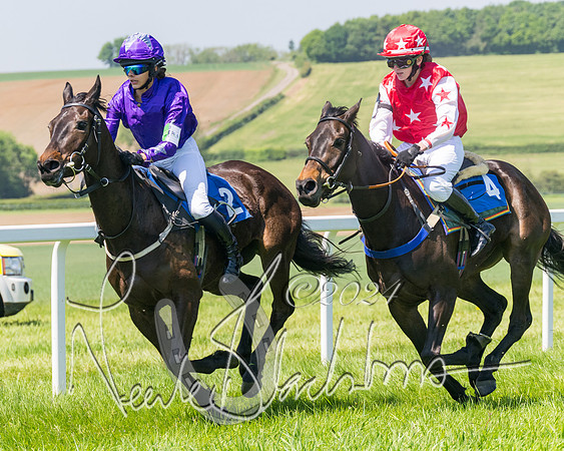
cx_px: 194
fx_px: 3021
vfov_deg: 8.5
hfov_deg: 10.7
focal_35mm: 181
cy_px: 214
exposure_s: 1/2000
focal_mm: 98
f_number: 5
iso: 400
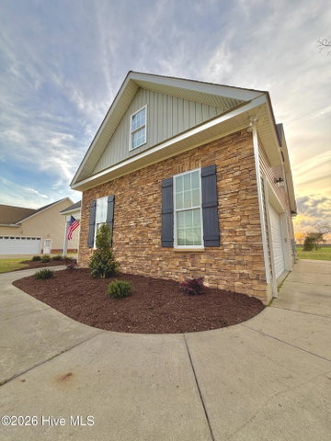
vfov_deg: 102.1
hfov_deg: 85.7
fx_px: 178
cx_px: 166
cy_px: 220
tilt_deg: +9.2
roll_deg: -0.2
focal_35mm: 14
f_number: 2.2
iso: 40
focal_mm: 2.22
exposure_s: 1/242
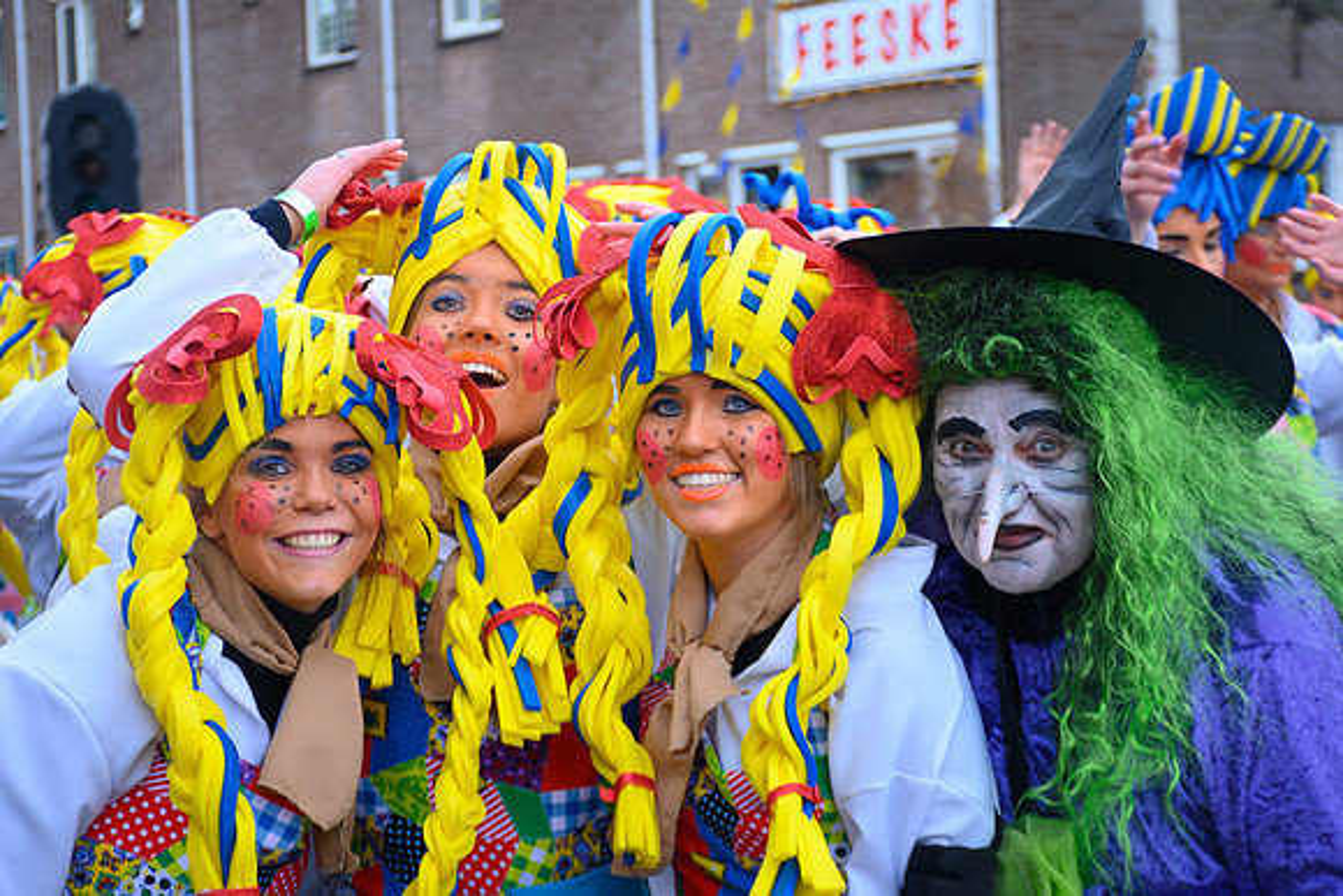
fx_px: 4044
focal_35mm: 108
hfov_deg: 18.9
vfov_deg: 12.6
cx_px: 696
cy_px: 417
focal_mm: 66
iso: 400
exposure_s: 1/160
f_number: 5
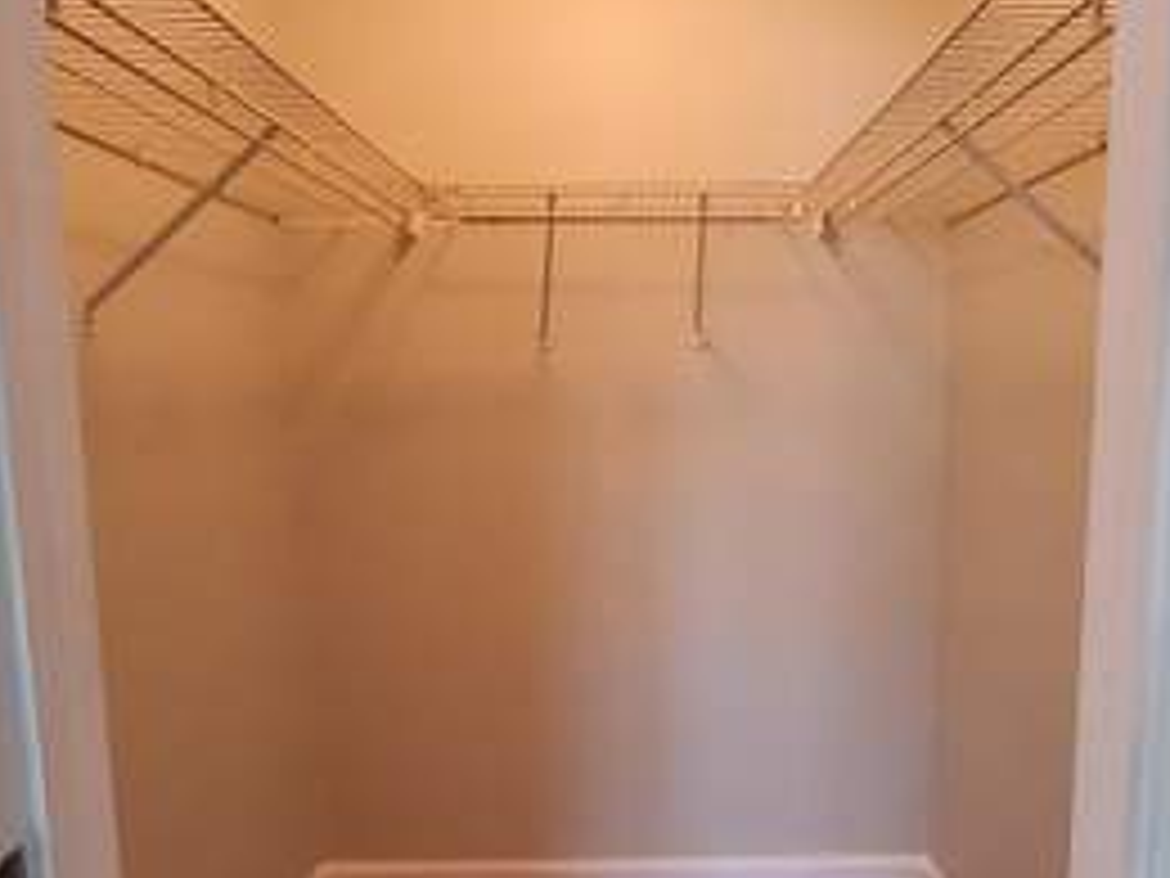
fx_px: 811
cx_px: 675
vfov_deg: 56.8
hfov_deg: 71.2
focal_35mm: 24
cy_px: 473
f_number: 2.2
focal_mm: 1.13
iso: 500
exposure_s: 1/33
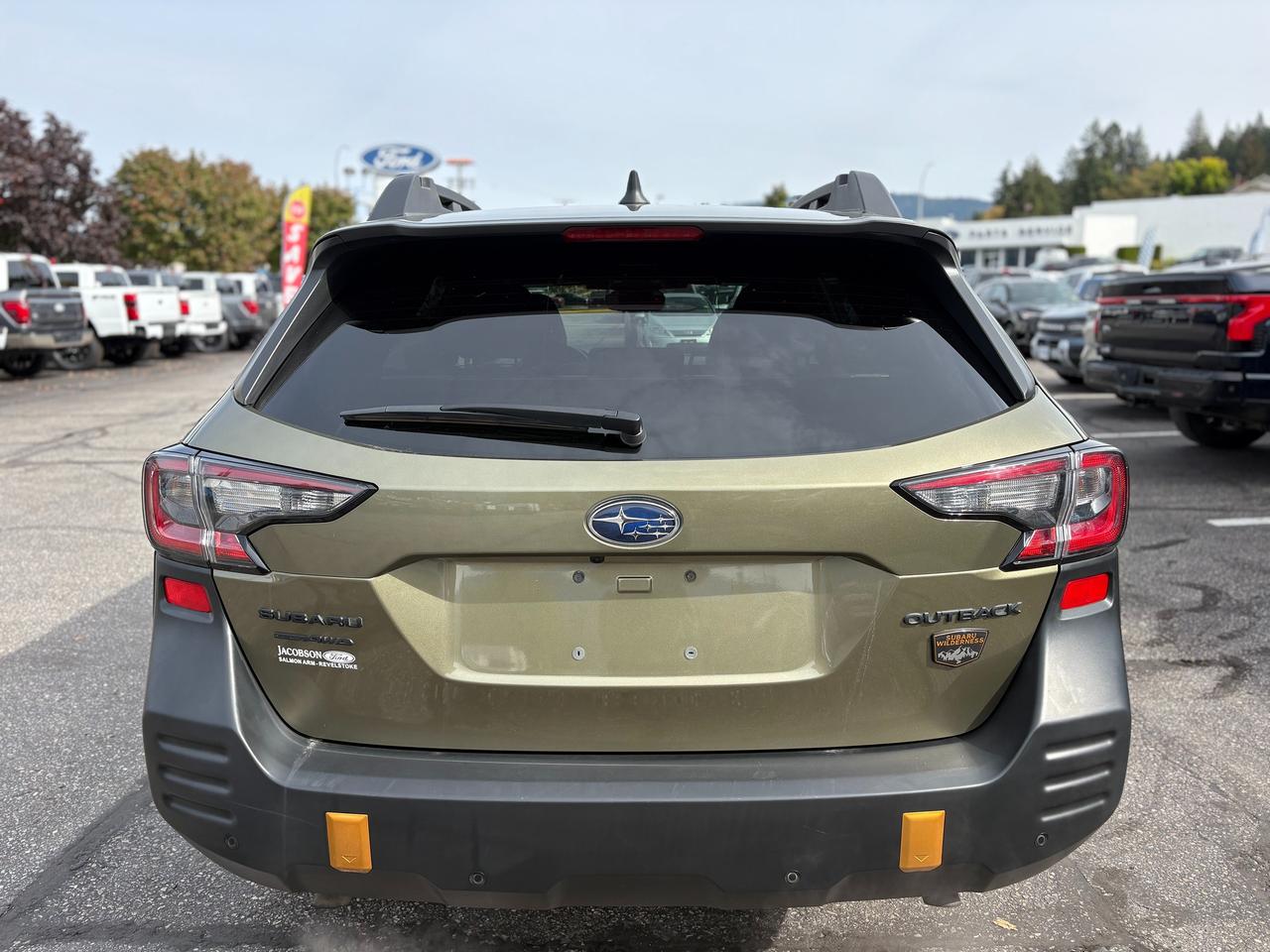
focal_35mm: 26
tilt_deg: -8.6
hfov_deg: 67.3
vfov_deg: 53.1
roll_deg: +0.2
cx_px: 635
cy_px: 476
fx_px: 954
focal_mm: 5.96
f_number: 1.6
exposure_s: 1/1517
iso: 50
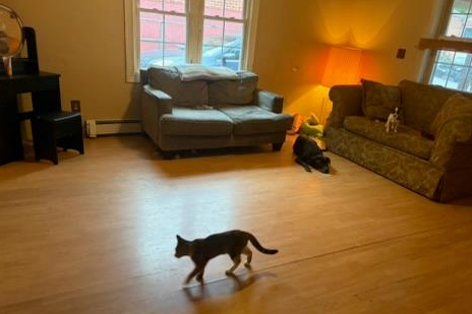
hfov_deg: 65.5
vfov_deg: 46.3
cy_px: 176
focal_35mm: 28
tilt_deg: -21.3
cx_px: 243
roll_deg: -5.1
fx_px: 367
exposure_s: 1/40
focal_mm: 5.96
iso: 400
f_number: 1.6
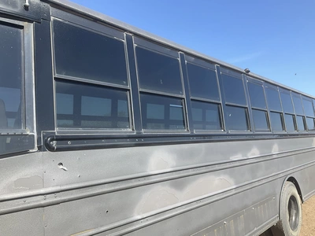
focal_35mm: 29
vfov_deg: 48.2
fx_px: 264
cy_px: 118
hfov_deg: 61.7
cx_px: 158
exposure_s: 1/855
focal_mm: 3
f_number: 1.8
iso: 25
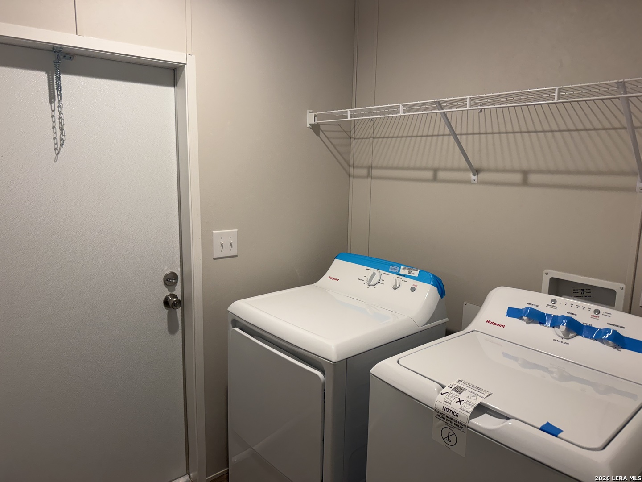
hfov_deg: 71.6
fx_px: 445
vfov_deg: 56.8
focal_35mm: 24
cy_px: 241
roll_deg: -0.6
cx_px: 321
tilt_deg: -7.7
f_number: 1.78
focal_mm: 6.76
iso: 160
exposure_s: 1/120
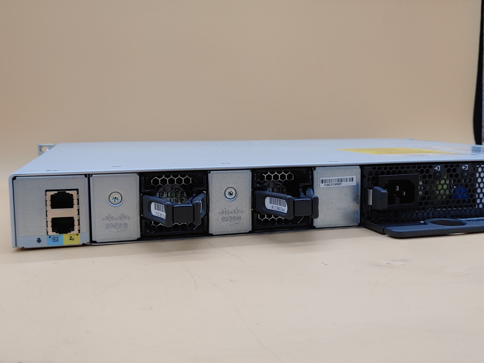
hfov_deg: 51.4
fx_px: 503
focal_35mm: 36
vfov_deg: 39.7
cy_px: 182
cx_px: 242
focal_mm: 4.36
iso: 50
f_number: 1.8
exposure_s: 1/100
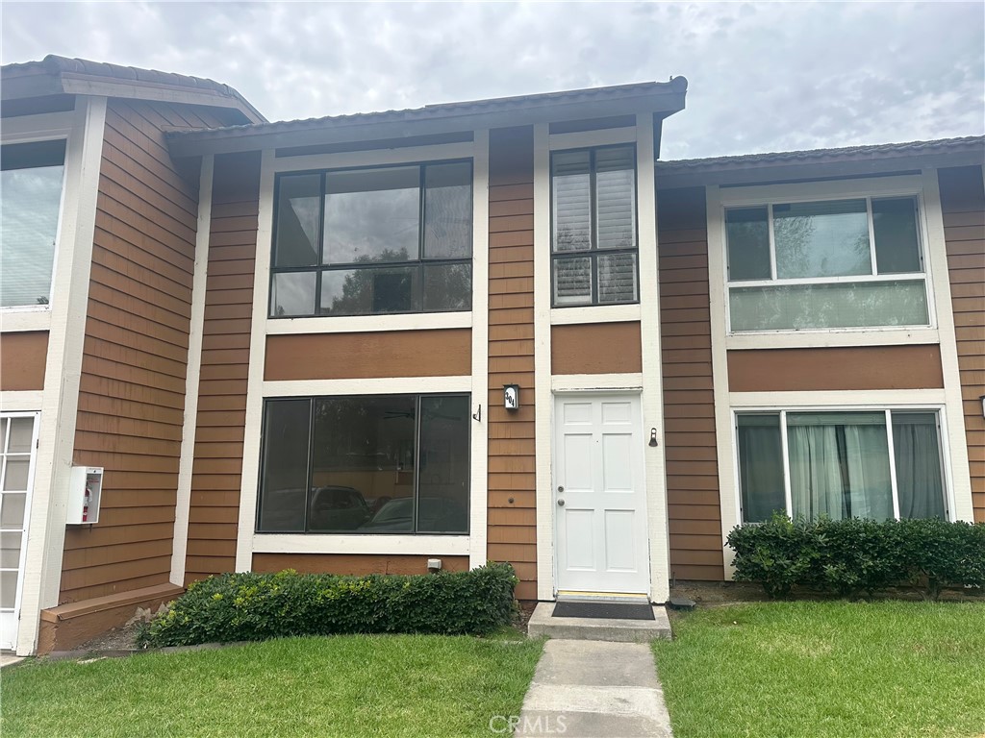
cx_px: 492
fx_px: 683
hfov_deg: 71.6
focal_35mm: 24
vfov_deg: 56.8
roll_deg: +0.0
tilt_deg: +9.6
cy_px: 369
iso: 80
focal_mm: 6.86
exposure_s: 1/3155
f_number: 1.78
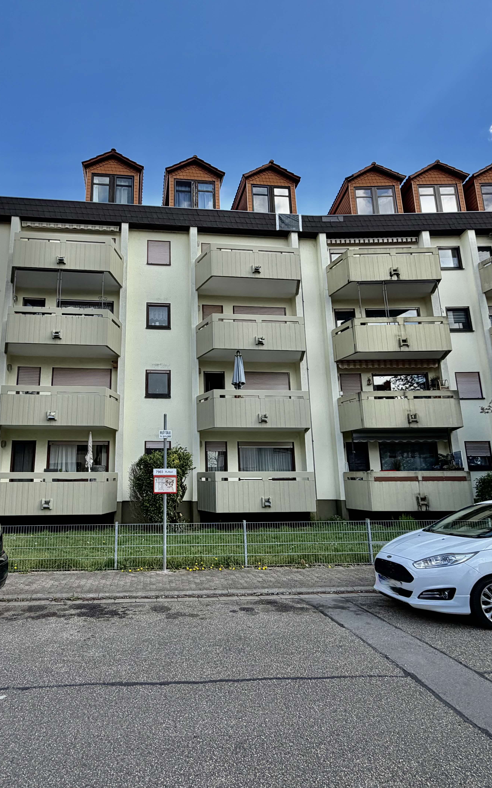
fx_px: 429
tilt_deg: +13.3
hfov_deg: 58.9
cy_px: 391
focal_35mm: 20
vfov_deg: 85.1
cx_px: 184
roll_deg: +0.0
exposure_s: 1/638
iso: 40
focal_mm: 2.22
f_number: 2.2
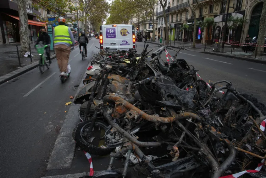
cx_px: 133
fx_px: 177
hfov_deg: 73.7
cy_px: 89
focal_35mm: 24
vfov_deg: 53.1
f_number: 14
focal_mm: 24
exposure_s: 1/25
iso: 500
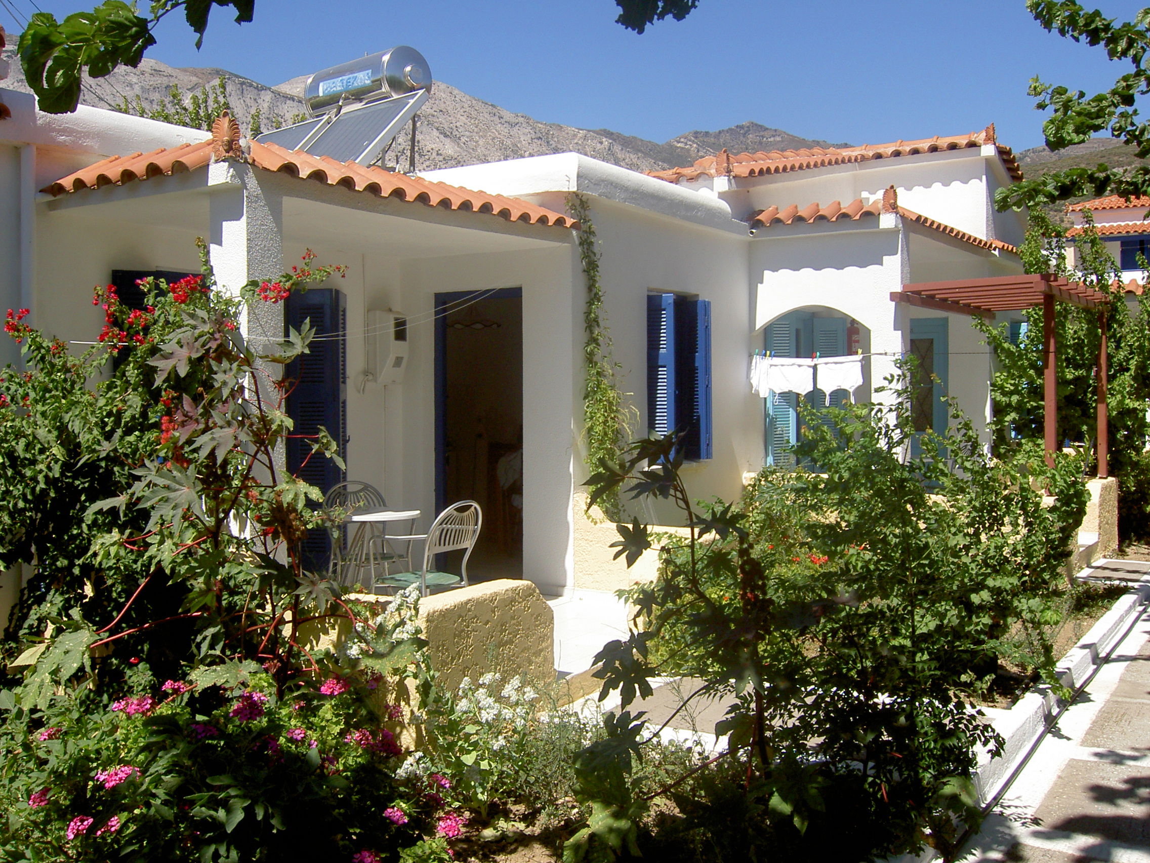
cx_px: 575
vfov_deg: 41.8
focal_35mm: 34
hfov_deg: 54.0
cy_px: 432
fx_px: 1130
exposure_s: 1/500
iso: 50
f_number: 4.7
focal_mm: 5.6
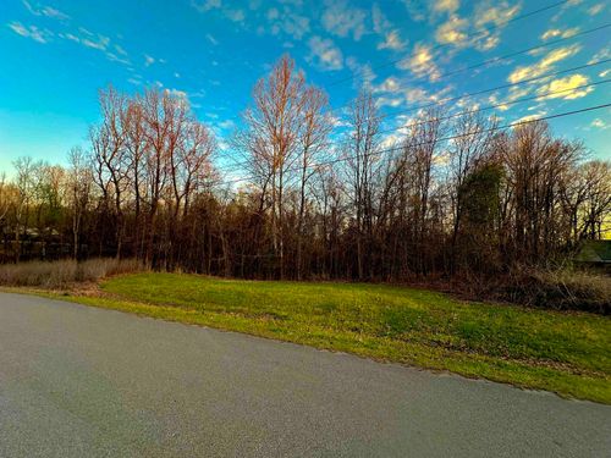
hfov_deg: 102.1
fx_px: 247
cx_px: 306
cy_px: 229
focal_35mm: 14
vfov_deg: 85.7
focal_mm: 2.22
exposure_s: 1/103
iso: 40
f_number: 2.2
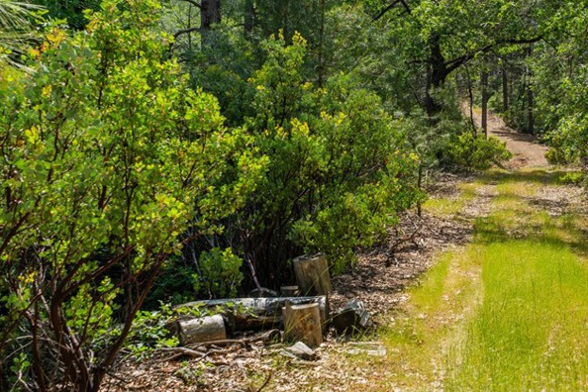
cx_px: 476
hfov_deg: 38.0
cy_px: 94
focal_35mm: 50
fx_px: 817
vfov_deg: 26.6
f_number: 8
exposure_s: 1/125
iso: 100
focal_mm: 29
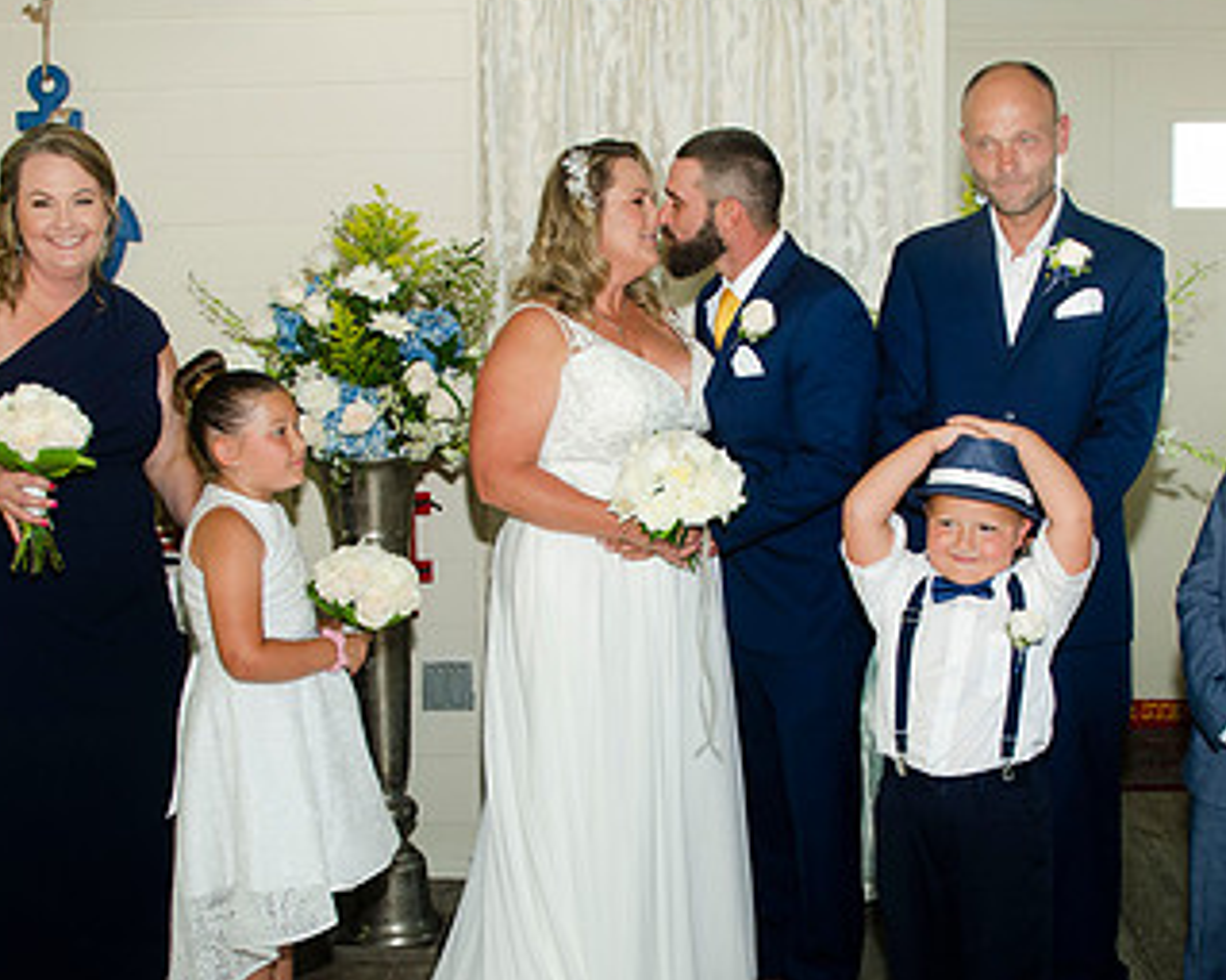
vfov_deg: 32.6
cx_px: 661
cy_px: 615
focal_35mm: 46
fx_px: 1669
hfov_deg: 40.3
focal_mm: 18
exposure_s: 1/125
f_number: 5.6
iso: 400
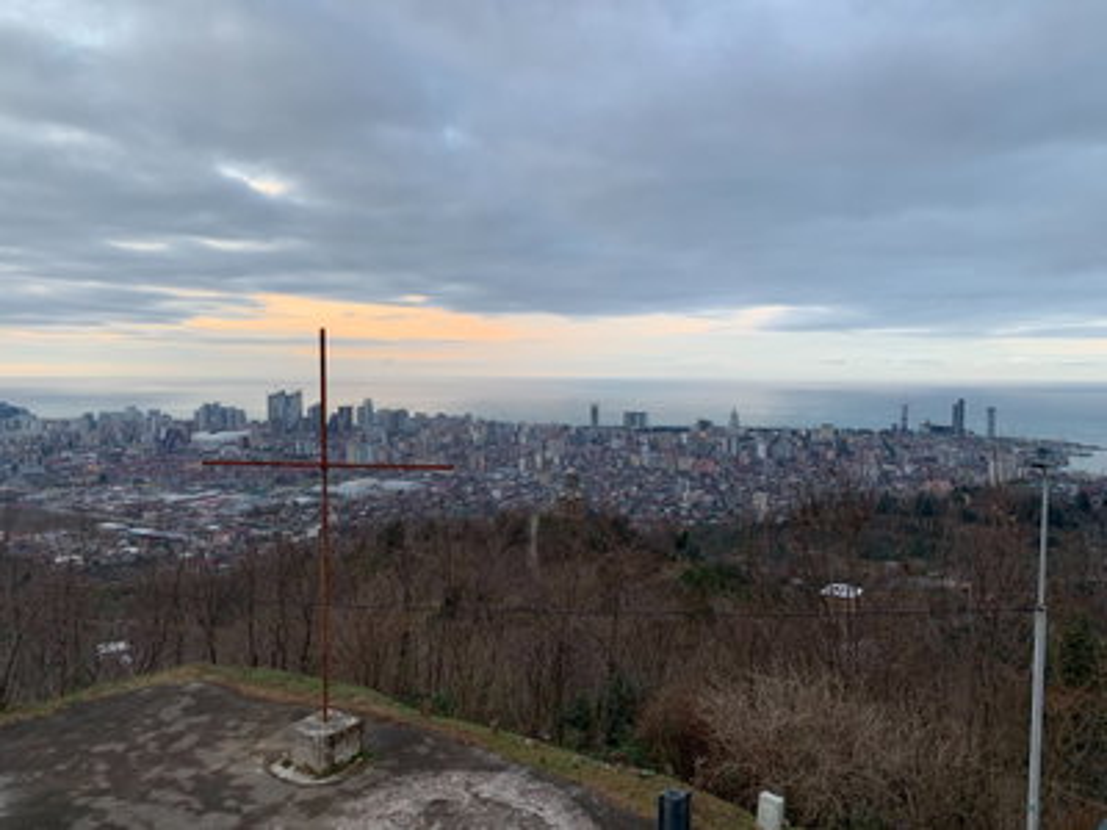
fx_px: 831
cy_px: 415
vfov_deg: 53.1
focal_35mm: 26
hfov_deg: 67.3
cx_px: 554
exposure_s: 1/128
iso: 25
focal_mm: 4.25
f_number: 1.8
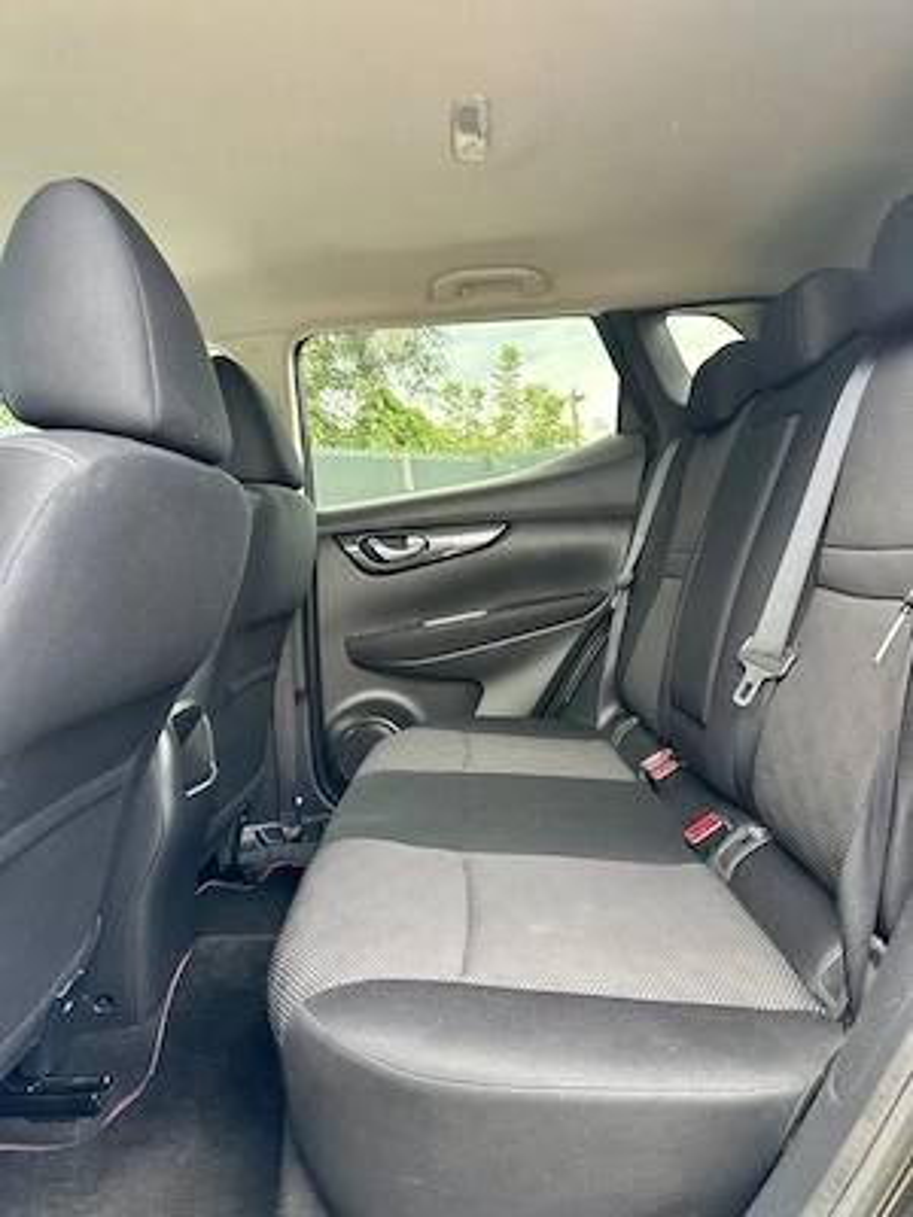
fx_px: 844
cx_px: 456
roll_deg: +5.0
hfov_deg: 56.8
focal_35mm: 24
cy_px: 608
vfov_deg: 71.6
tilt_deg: -3.5
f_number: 1.78
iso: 200
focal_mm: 6.86
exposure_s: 1/121
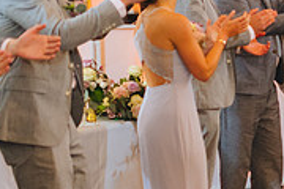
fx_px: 1057
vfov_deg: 10.2
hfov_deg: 13.7
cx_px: 510
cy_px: 86
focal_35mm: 134
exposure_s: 1/200
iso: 1250
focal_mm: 35
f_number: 2
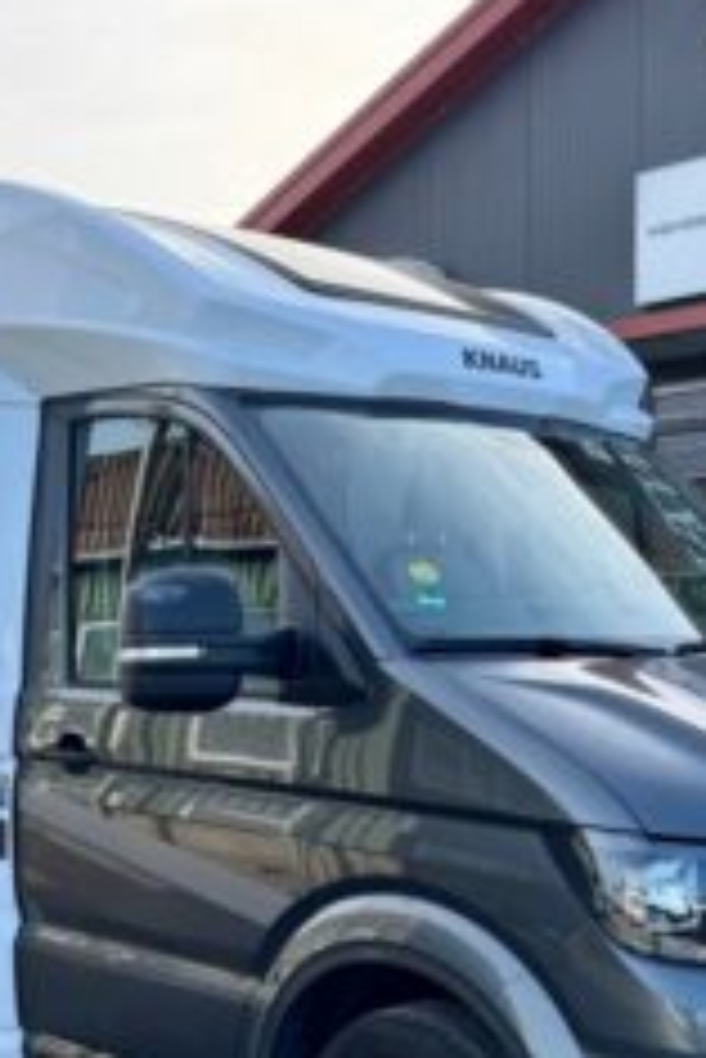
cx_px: 418
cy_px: 682
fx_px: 1557
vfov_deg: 37.2
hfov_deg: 25.5
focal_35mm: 53
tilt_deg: -1.5
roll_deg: +0.8
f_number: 1.78
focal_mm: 6.76
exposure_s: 1/1238
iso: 80
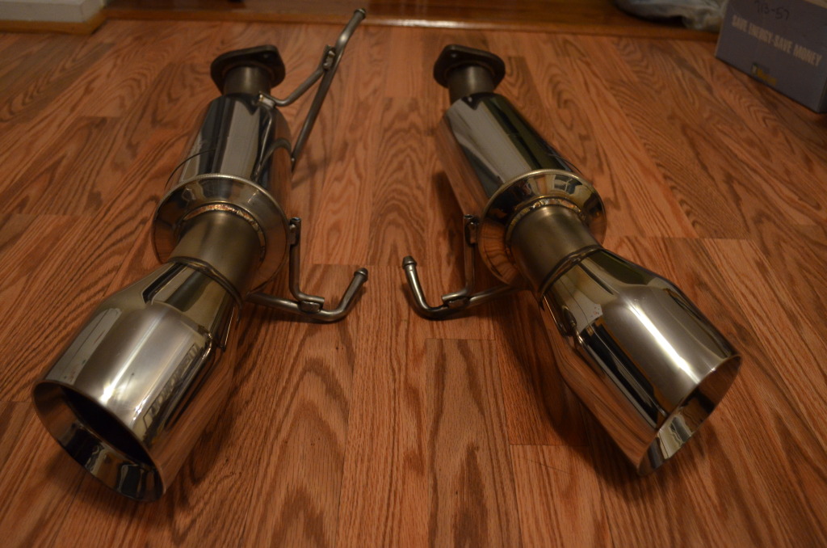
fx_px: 756
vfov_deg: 39.8
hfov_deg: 57.3
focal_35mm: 33
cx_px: 414
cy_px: 274
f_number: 4
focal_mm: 22
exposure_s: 1/80
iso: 1600
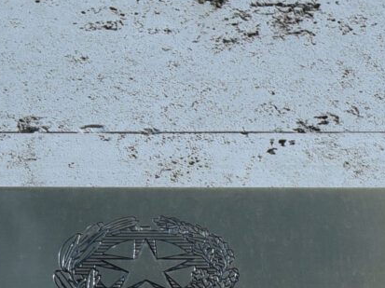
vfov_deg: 7.5
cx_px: 90
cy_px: 549
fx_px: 2122
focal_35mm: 191
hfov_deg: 10.3
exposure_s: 1/800
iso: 400
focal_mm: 32
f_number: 14
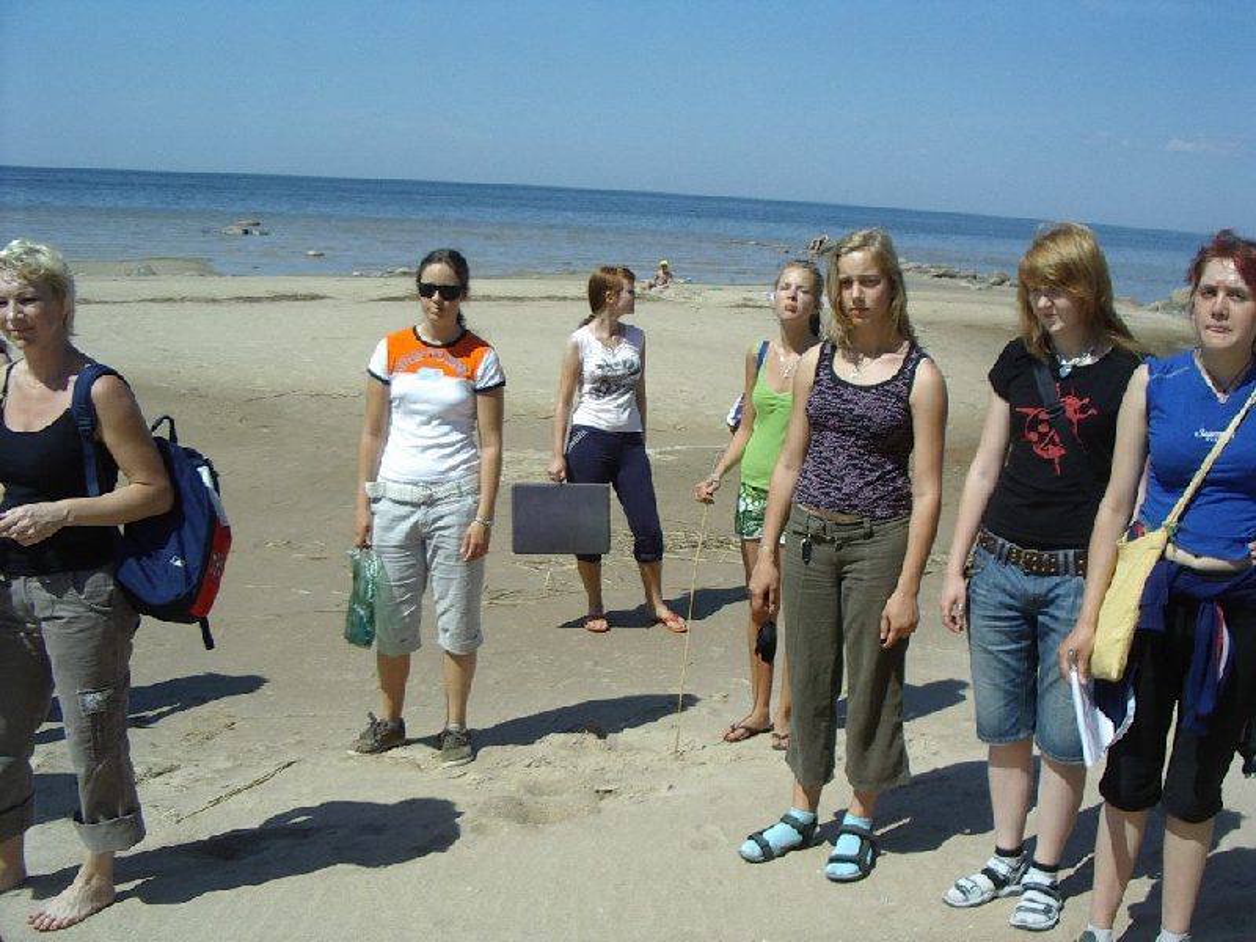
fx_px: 1379
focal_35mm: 38
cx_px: 628
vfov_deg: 37.7
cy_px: 471
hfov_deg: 49.0
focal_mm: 5.8
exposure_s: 1/640
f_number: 4.8
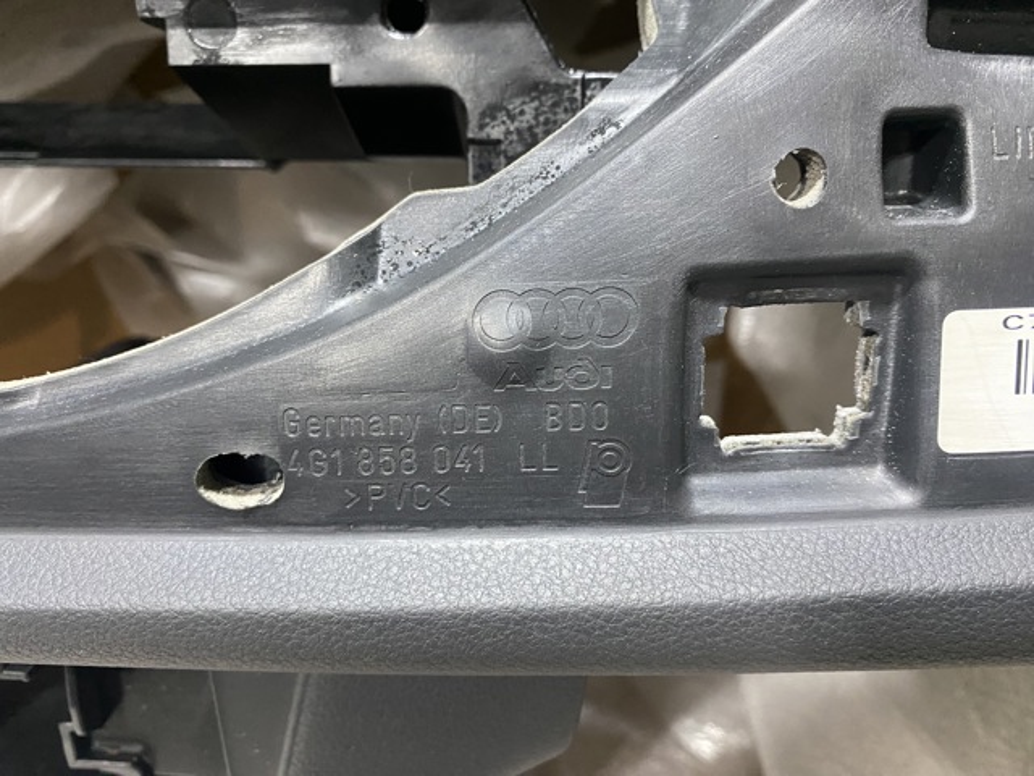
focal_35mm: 25
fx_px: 747
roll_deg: +1.8
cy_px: 388
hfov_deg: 69.4
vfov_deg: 54.9
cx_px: 517
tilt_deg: -29.1
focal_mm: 4.25
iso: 500
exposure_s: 1/50
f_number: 1.8
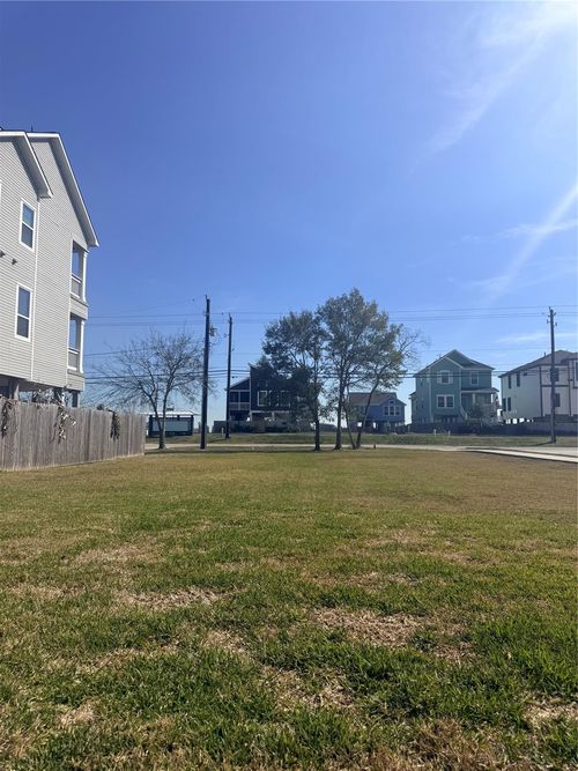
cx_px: 289
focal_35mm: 24
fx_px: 534
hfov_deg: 56.8
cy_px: 386
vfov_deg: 71.6
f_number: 1.78
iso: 80
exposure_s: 1/8130
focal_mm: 6.76
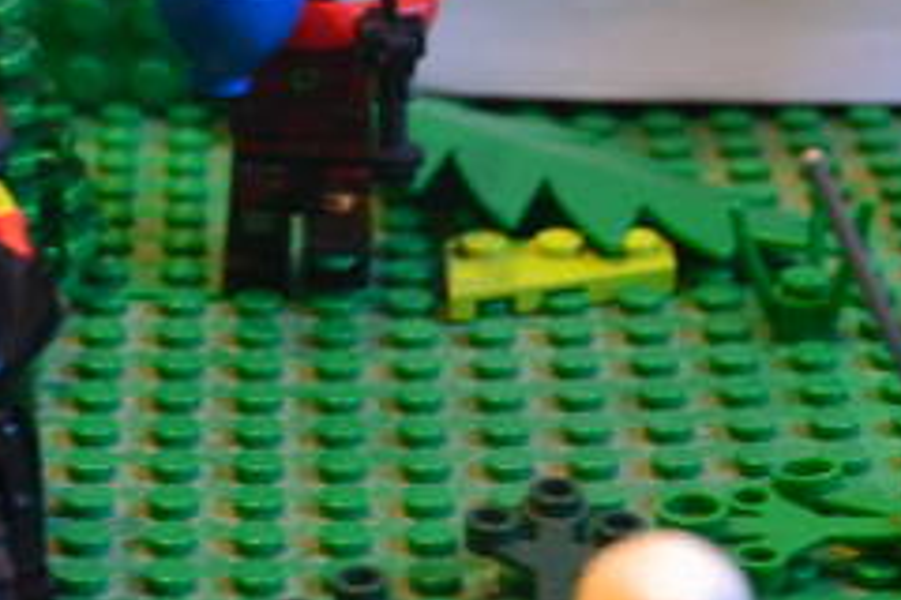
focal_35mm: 180
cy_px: 52
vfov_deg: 7.6
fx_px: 4505
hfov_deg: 11.4
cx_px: 237
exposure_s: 1/15
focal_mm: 32
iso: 800
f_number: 4.2
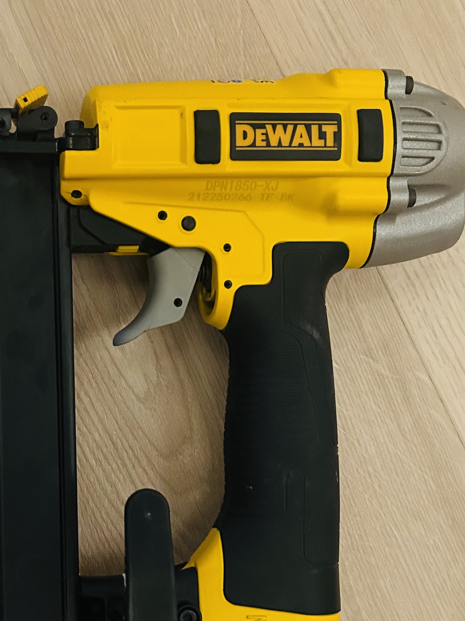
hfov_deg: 27.0
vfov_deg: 36.1
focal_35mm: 53
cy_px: 366
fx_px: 949
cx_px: 92
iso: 500
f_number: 1.5
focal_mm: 5.7
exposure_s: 1/50
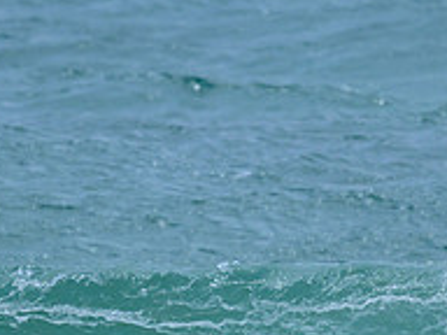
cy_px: 407
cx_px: 348
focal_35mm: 3202
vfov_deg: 0.5
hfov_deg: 0.6
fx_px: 41348
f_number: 6.3
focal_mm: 800
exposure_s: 1/3200
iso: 250
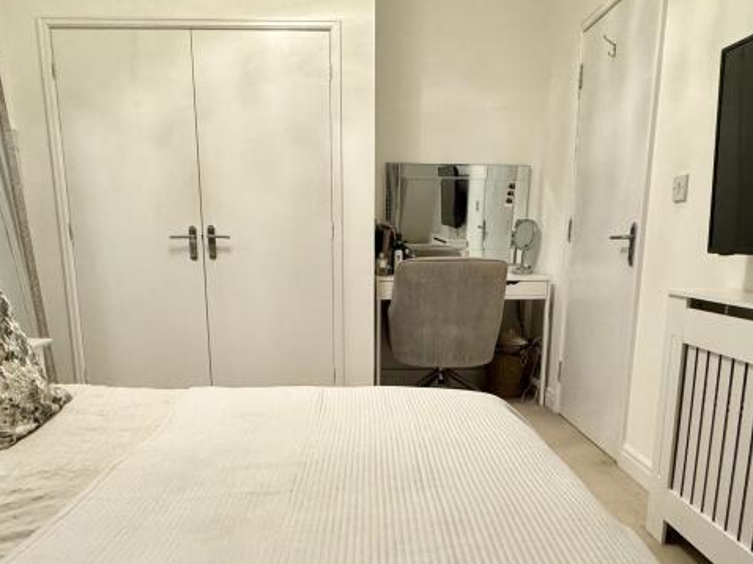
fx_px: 652
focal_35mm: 30
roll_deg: +0.3
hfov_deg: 60.0
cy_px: 389
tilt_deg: -12.6
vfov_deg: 45.8
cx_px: 369
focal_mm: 2.22
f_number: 2.2
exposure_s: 1/50
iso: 250
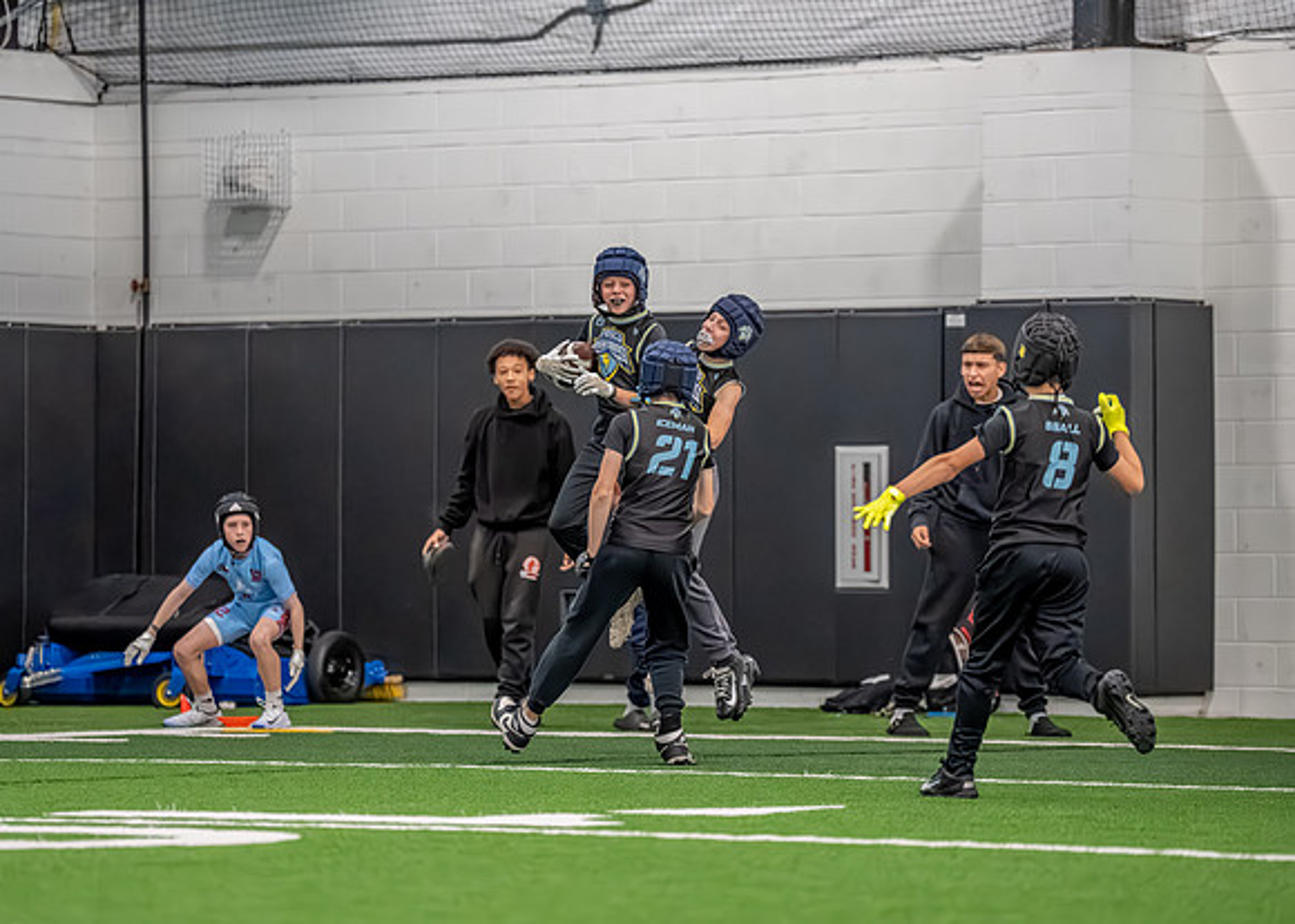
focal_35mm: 200
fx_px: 7371
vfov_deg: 7.2
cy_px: 452
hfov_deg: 10.0
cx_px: 619
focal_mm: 160
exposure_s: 1/1000
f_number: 2.8
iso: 6400
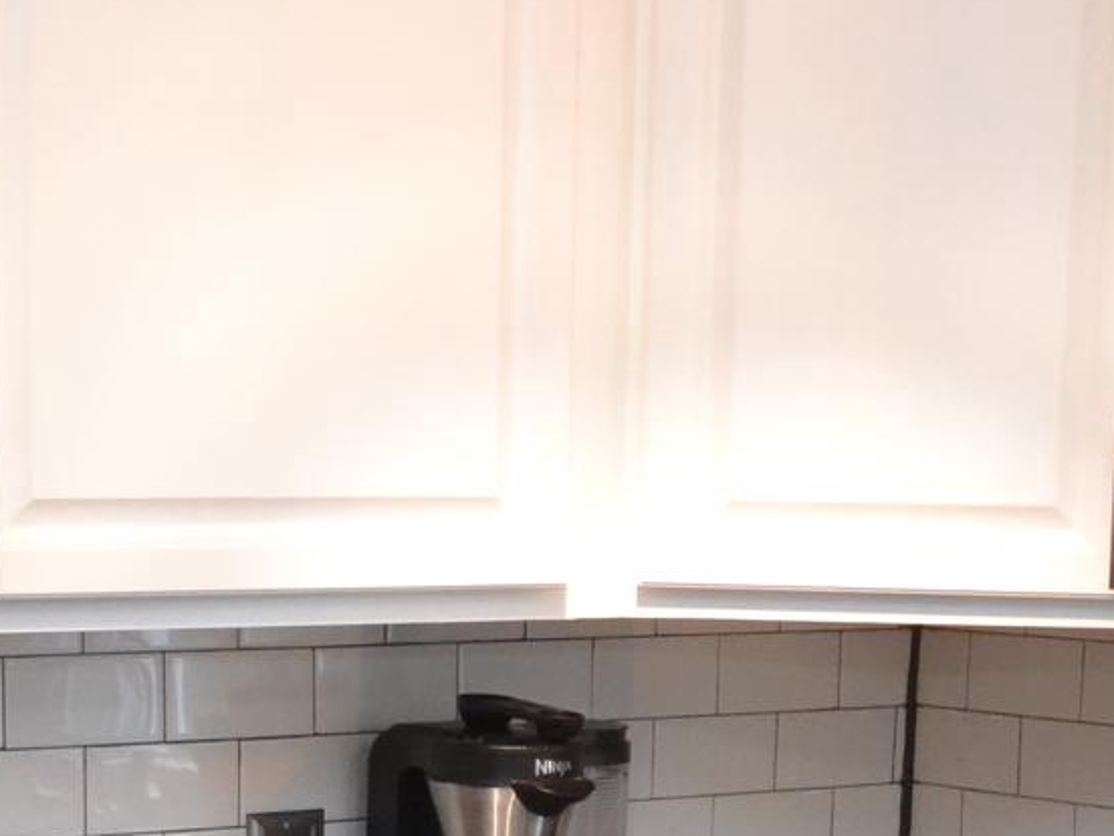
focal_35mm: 107
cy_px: 1057
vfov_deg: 13.4
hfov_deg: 18.4
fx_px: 3443
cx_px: 456
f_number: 5.6
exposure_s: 1/60
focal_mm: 20
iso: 2800
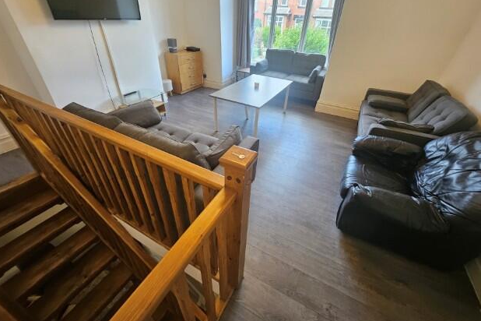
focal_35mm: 14
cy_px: 146
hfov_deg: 104.2
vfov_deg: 81.0
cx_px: 244
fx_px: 187
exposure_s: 1/50
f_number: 2.2
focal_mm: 1.7
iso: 160
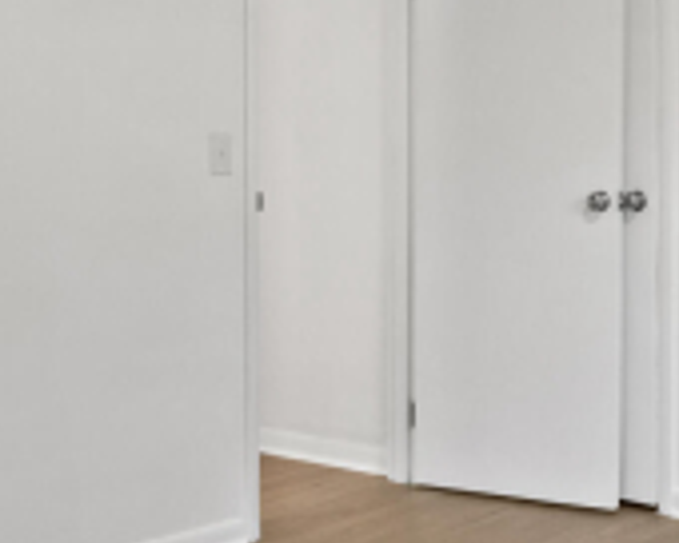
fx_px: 1246
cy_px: 108
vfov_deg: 24.2
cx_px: 475
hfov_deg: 30.2
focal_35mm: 62
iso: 400
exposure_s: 1/13
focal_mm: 10
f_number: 8
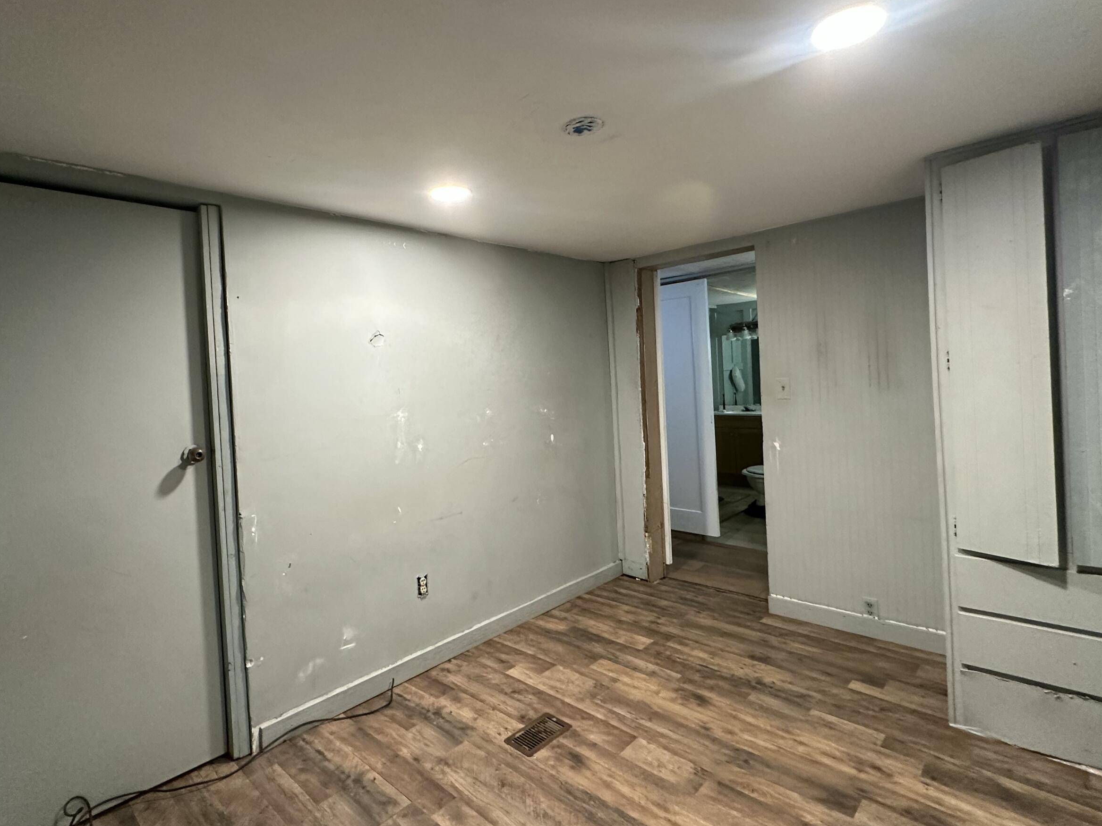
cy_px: 377
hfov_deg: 87.7
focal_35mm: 18
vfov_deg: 71.5
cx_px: 530
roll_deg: +2.6
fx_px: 573
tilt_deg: +0.8
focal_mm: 2.22
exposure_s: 1/60
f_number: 2.2
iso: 320
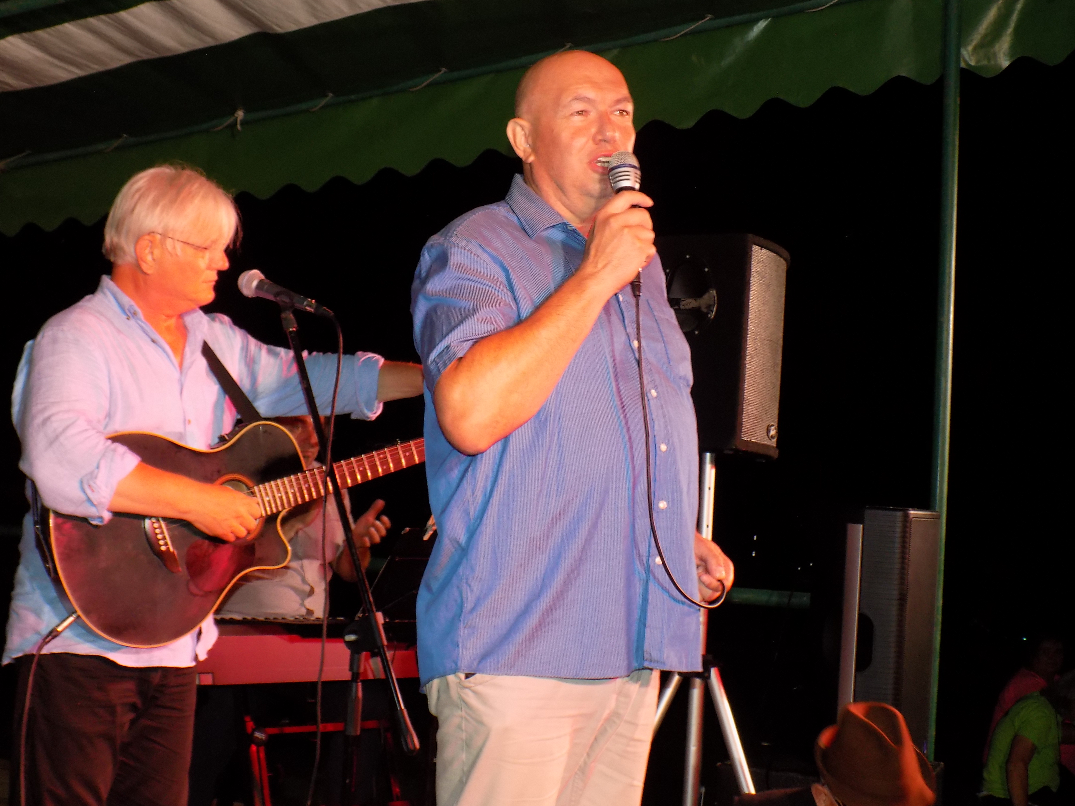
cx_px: 538
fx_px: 1429
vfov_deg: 31.5
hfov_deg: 41.2
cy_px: 403
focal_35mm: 46
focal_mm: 8.1
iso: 250
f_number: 3.7
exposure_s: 1/30
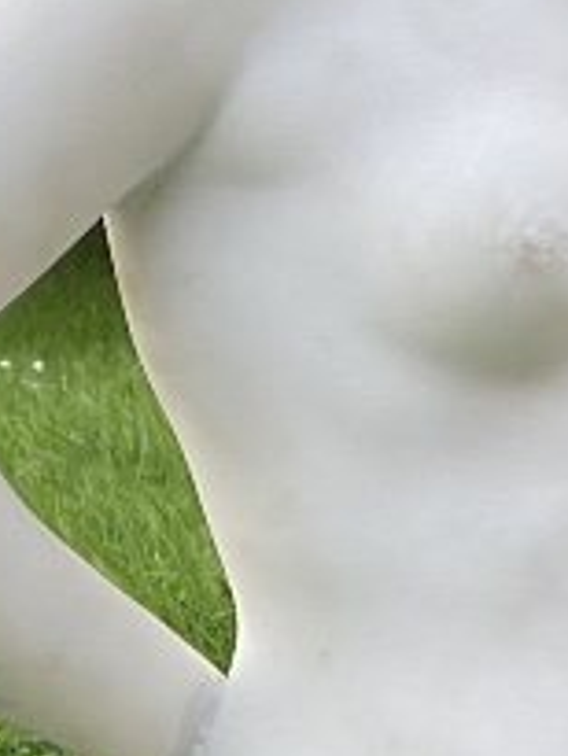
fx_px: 3715
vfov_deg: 11.4
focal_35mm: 170
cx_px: 310
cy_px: 951
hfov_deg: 8.7
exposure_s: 1/133
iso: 16
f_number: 1.8
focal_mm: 3
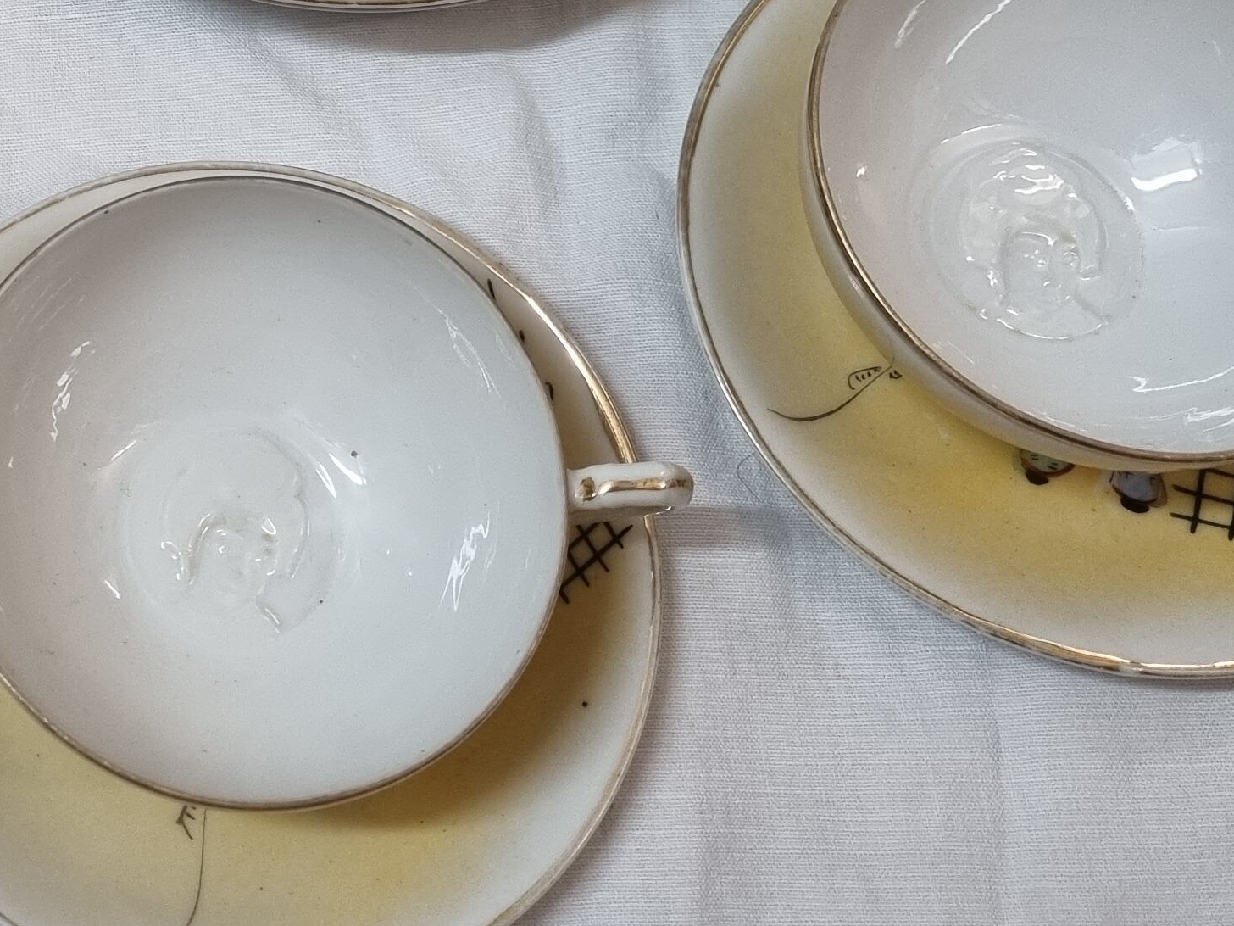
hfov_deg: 25.5
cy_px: -73
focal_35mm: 72
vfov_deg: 19.6
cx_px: -49
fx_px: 2567
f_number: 1.8
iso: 320
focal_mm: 5.4
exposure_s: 1/100
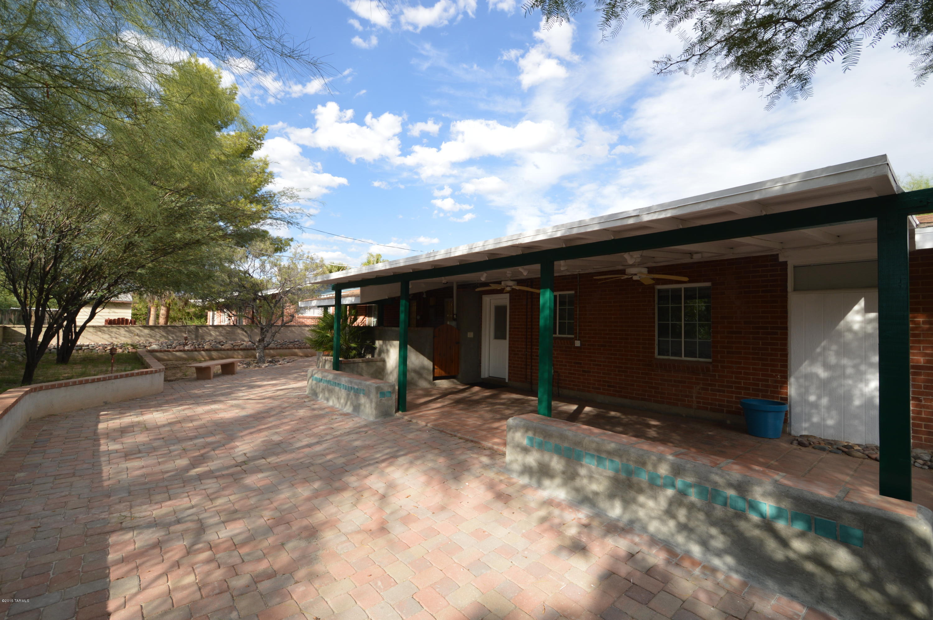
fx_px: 388
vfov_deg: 77.2
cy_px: 310
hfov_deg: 100.4
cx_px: 466
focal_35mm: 15
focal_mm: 10
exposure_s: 1/160
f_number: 6.3
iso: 100
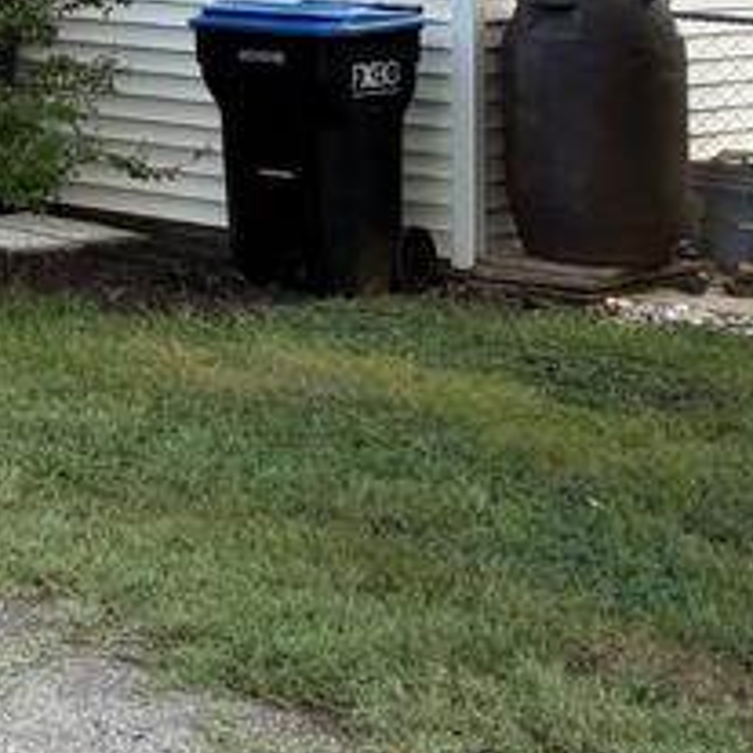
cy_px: -247
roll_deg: -0.5
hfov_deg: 12.7
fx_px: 2584
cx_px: -1066
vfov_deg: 15.7
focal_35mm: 105
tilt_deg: +1.9
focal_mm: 6.76
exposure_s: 1/301
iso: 100
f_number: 1.78
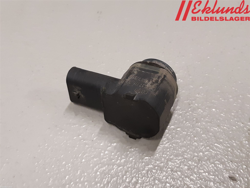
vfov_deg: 53.1
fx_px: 188
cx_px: 125
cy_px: 94
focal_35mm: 26
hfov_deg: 67.3
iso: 160
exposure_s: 1/50
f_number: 1.7
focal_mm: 3.93
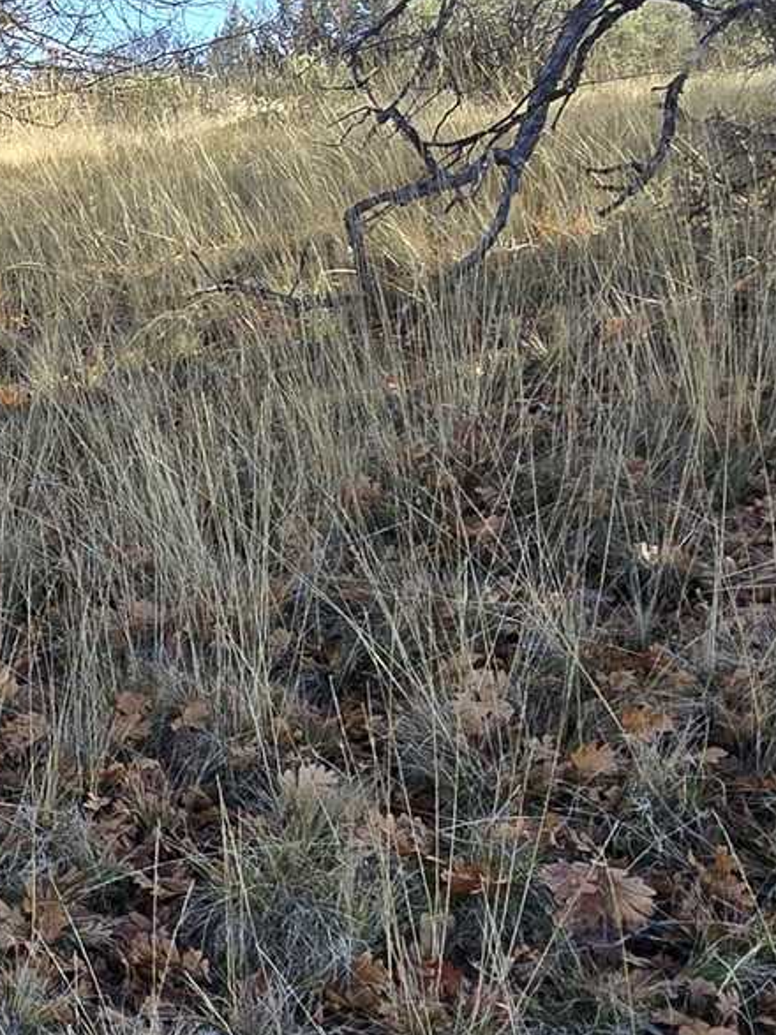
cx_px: -534
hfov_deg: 21.4
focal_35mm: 51
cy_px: 573
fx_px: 1525
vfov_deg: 37.5
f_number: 2.2
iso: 50
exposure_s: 1/775
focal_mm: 2.2
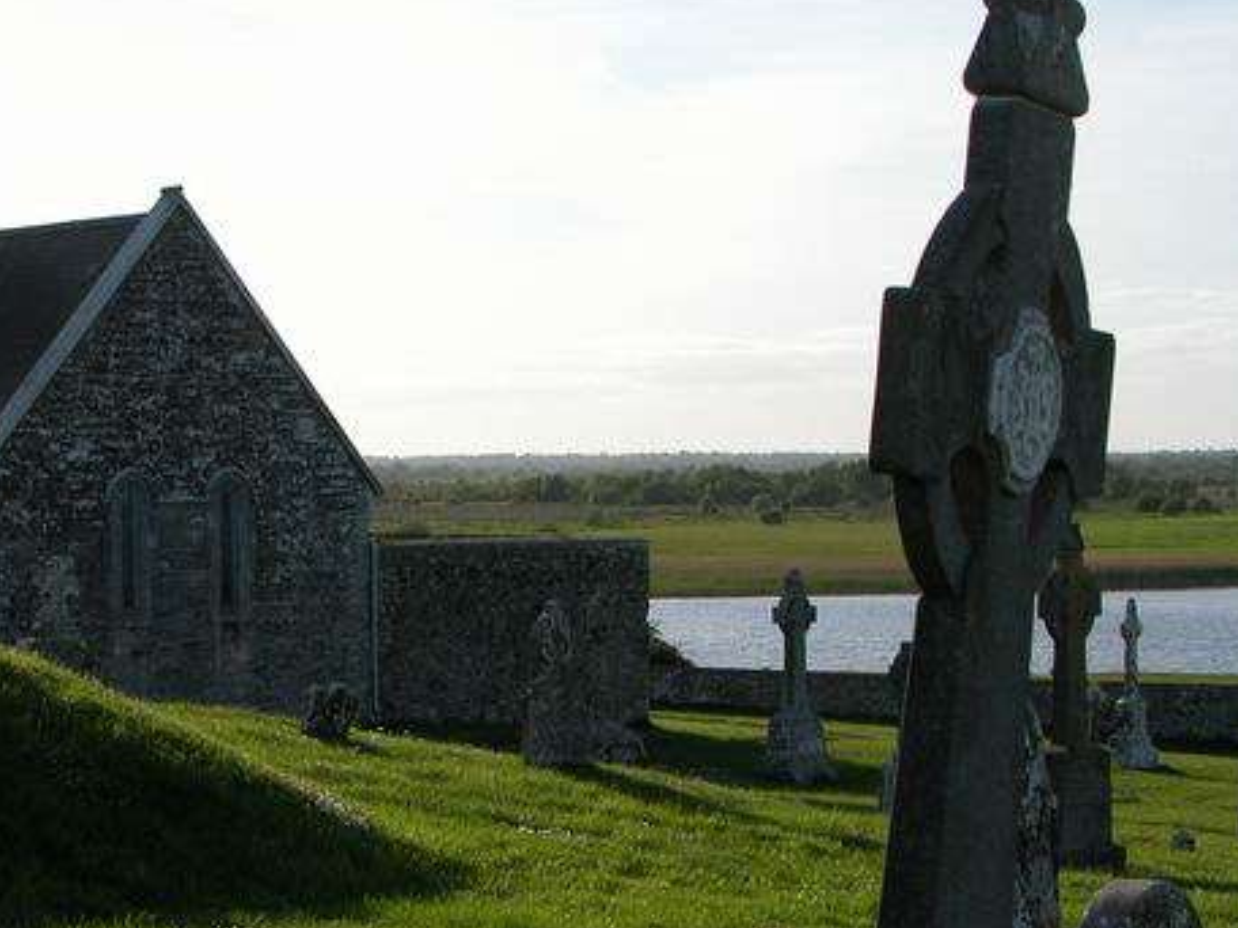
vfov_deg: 16.9
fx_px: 3111
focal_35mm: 87
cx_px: 405
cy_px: 589
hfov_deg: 22.4
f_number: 6.4
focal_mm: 15.7
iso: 100
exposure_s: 1/343
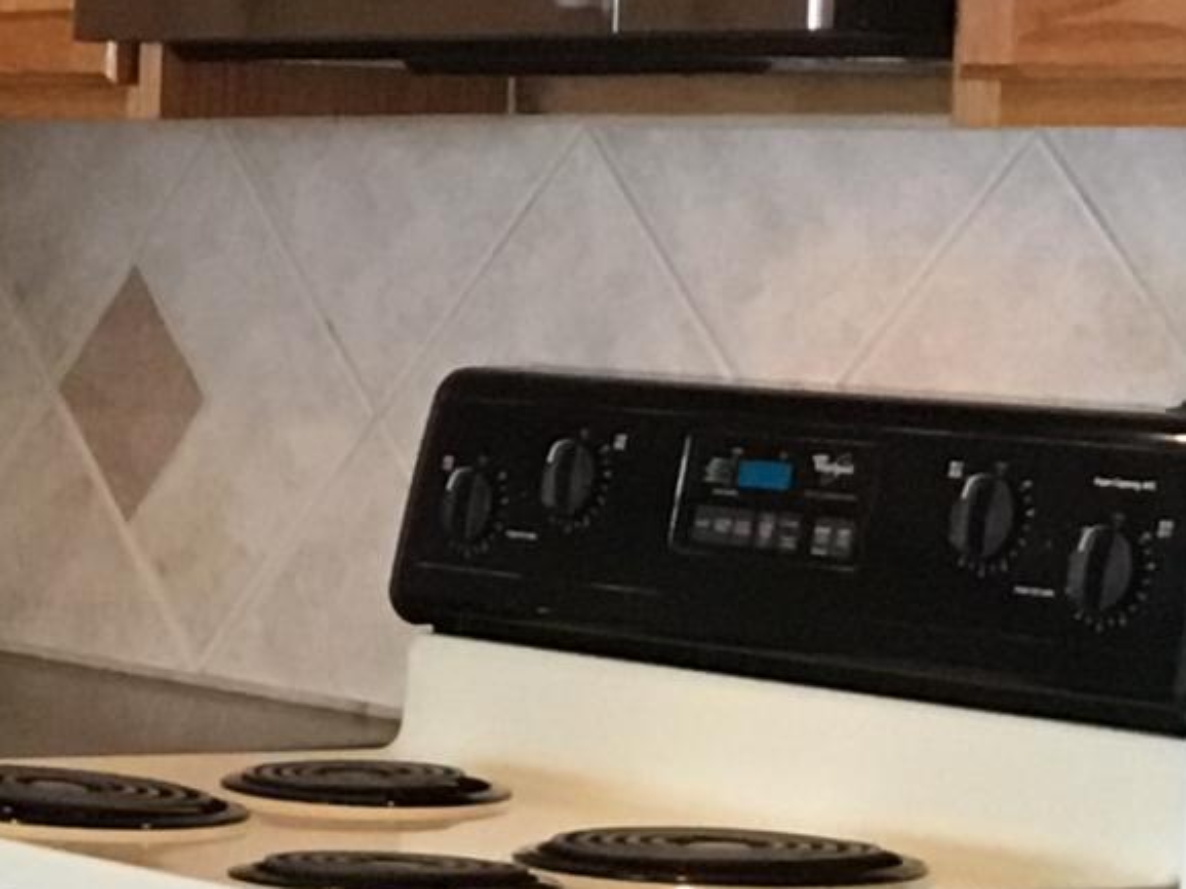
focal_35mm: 161
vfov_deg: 9.2
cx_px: -1075
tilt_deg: -8.3
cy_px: 811
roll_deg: +0.7
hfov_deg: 11.3
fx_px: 5514
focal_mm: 3.3
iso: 125
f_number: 2.4
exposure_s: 1/30
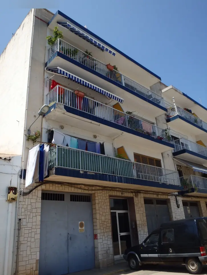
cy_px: 138
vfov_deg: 63.4
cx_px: 104
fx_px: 223
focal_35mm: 28
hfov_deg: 49.8
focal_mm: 5
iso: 125
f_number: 11
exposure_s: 1/125
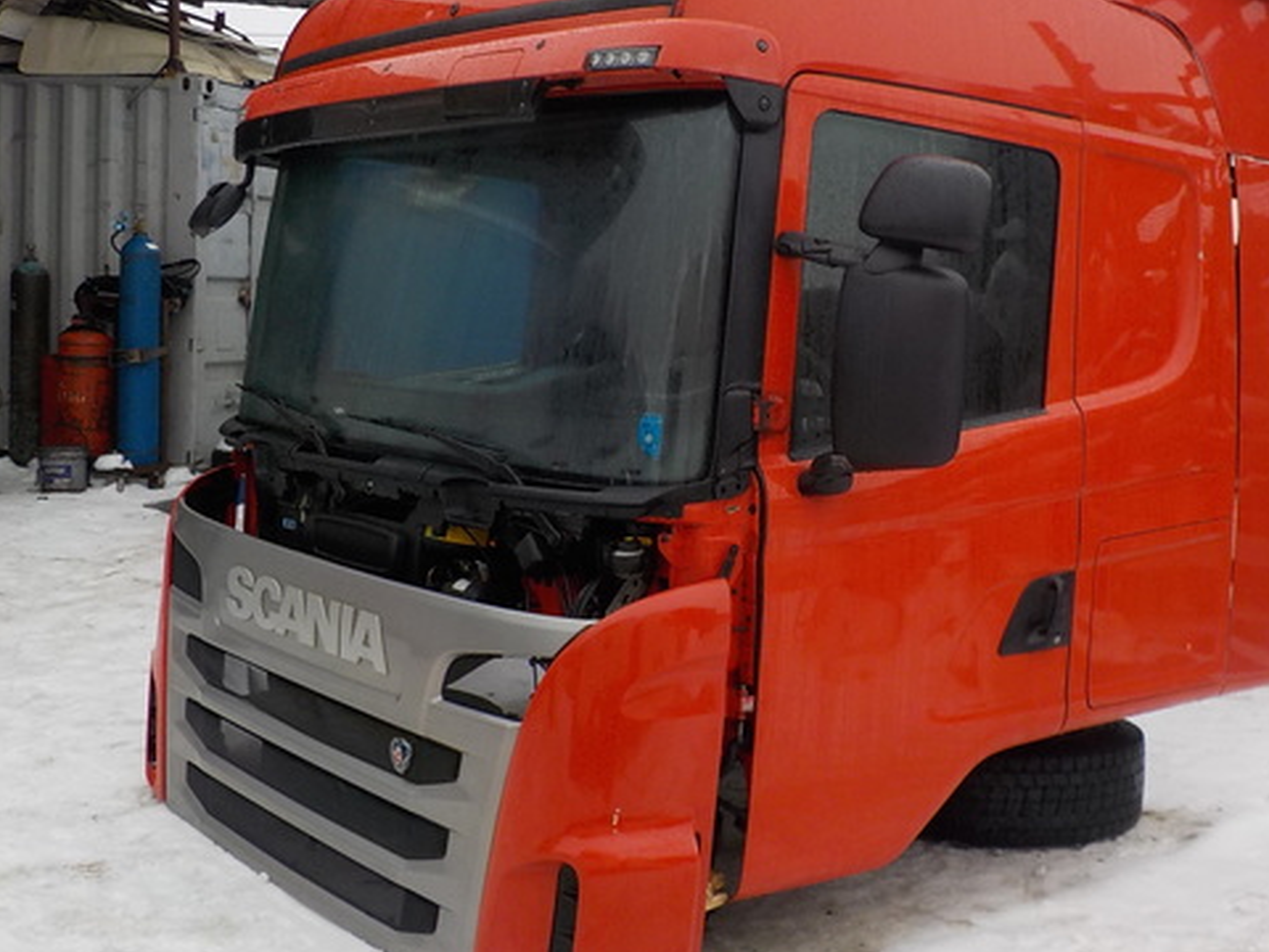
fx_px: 1466
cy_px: 439
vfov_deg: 35.9
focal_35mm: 40
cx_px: 817
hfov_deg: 46.3
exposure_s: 1/160
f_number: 3.3
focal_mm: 4.1
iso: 125
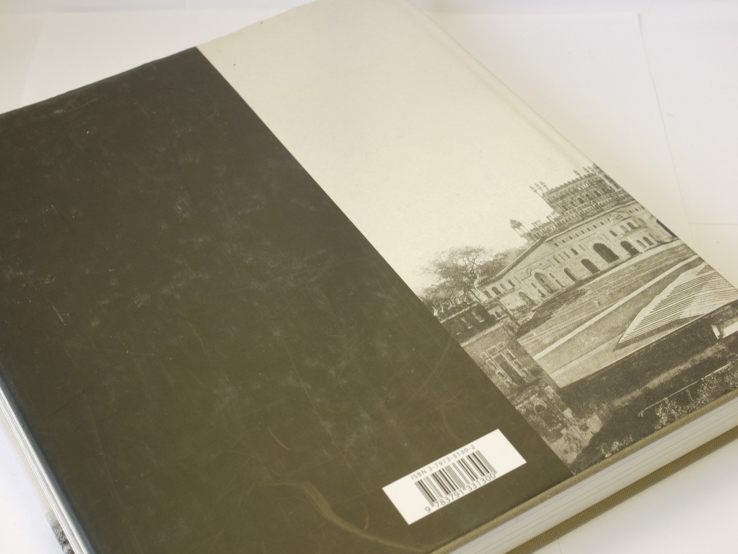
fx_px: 1279
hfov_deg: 32.2
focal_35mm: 60
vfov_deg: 24.4
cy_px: 277
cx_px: 369
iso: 400
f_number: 8
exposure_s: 1/25
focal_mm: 30
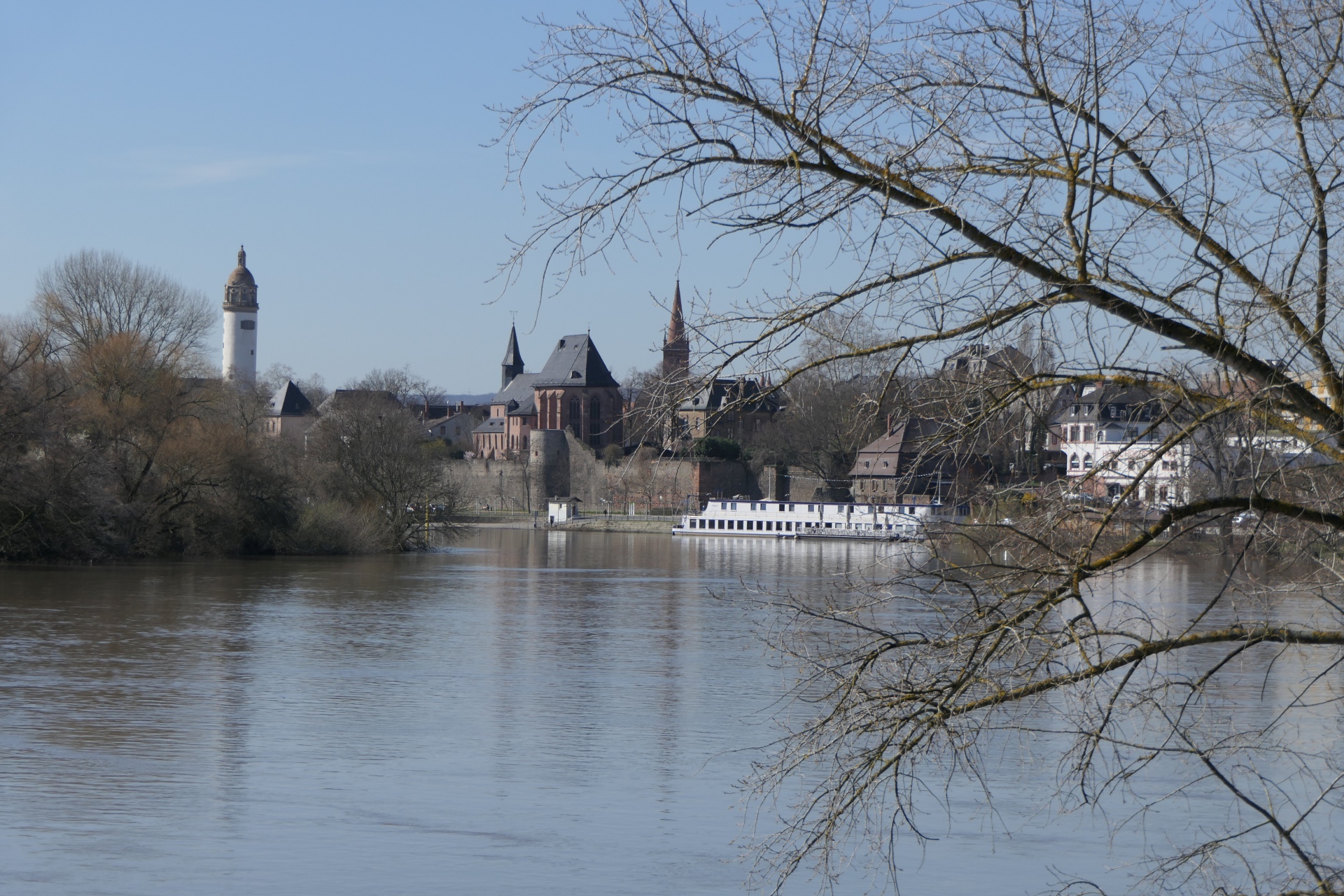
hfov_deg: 17.6
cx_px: 672
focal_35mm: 116
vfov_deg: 11.8
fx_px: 4330
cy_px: 448
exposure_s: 1/320
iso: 125
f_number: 4.2
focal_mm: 42.2
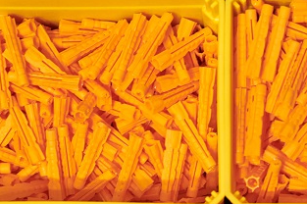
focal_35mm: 160
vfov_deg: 8.4
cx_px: 317
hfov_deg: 12.7
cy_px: 286
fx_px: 1363
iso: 640
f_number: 3.2
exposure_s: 1/80
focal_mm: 50
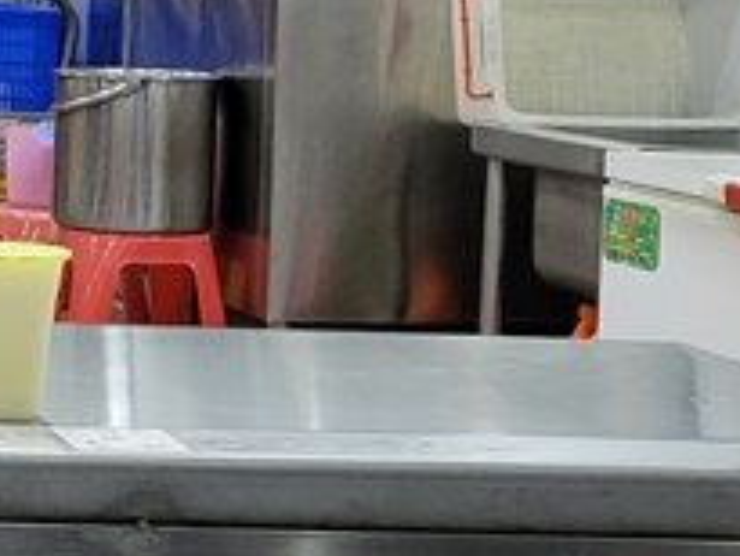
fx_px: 2717
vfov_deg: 11.6
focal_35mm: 127
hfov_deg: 13.6
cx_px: -653
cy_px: 51
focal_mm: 5.4
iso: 320
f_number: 1.8
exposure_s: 1/120
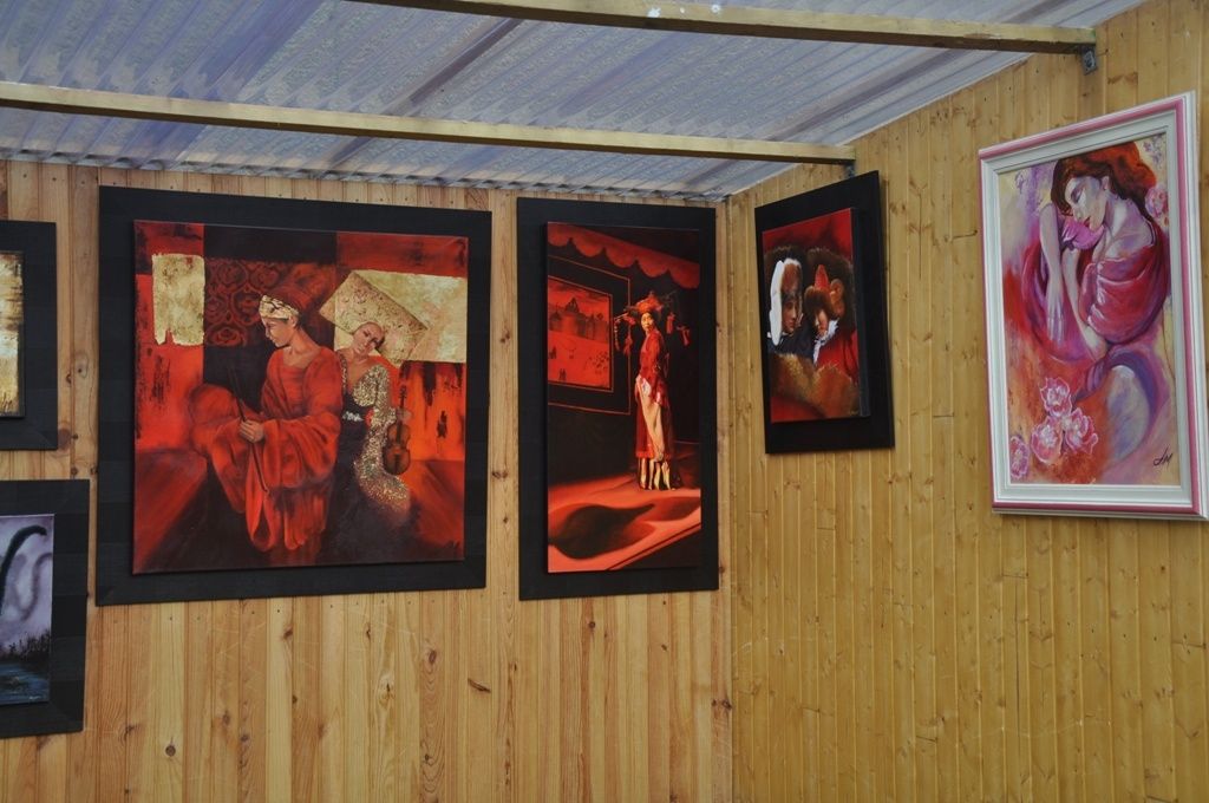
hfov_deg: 37.9
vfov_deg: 25.7
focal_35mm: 52
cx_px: 604
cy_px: 402
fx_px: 1761
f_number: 6.3
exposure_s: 1/160
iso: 200
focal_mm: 35
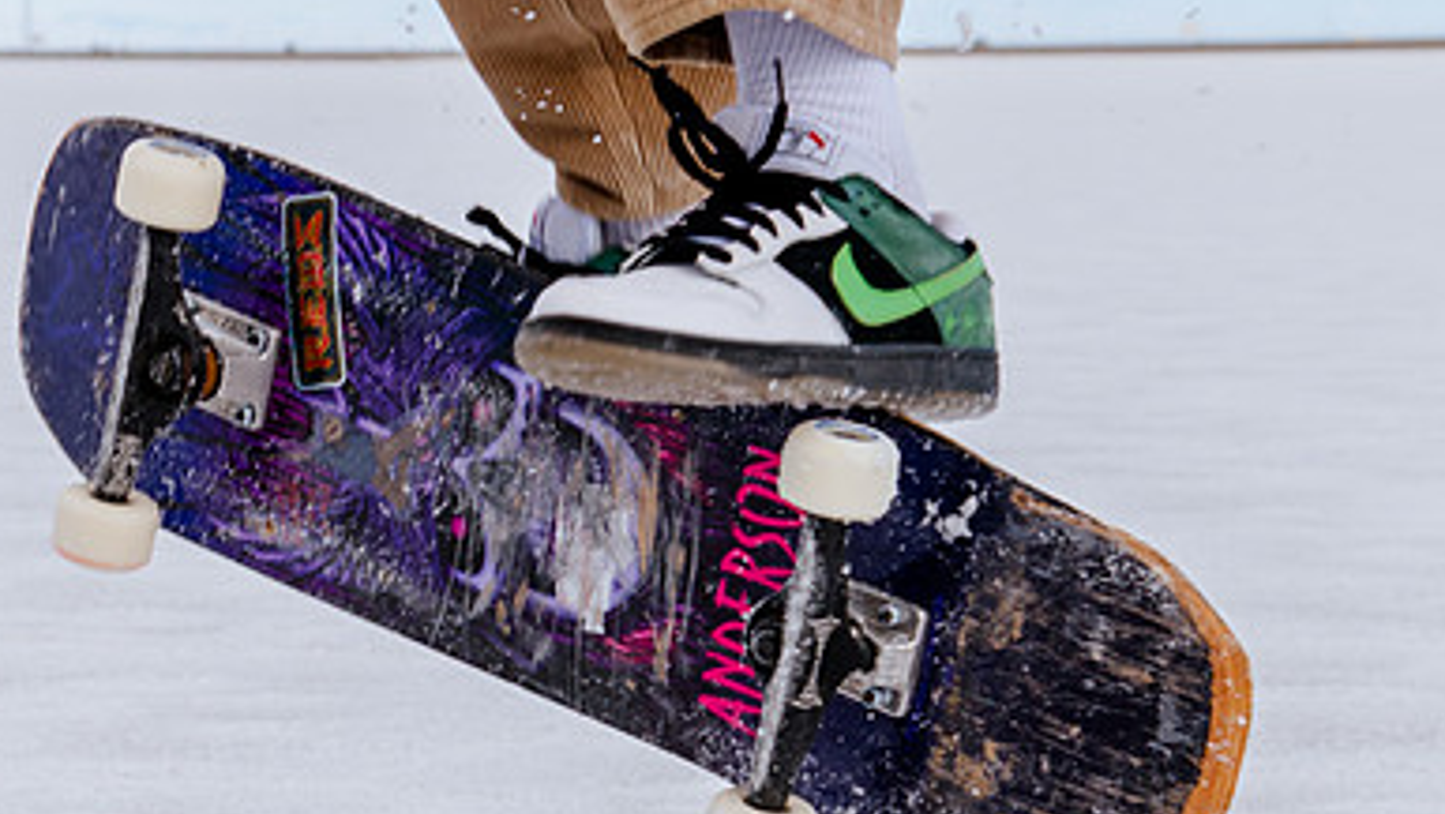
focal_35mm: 161
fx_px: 6172
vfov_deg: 7.5
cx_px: 417
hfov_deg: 13.3
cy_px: 843
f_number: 8
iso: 250
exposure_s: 1/640
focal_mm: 66
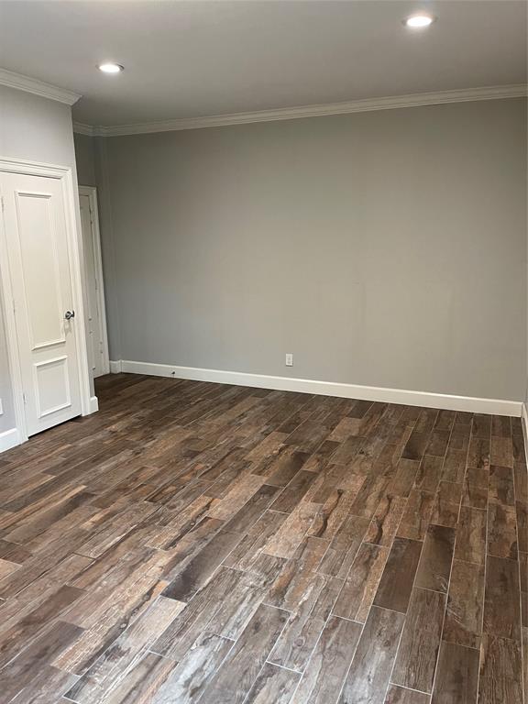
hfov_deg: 54.9
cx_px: 264
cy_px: 352
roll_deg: +0.2
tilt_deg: -14.0
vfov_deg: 69.4
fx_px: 508
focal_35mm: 25
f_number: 1.6
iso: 200
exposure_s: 1/60
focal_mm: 5.1
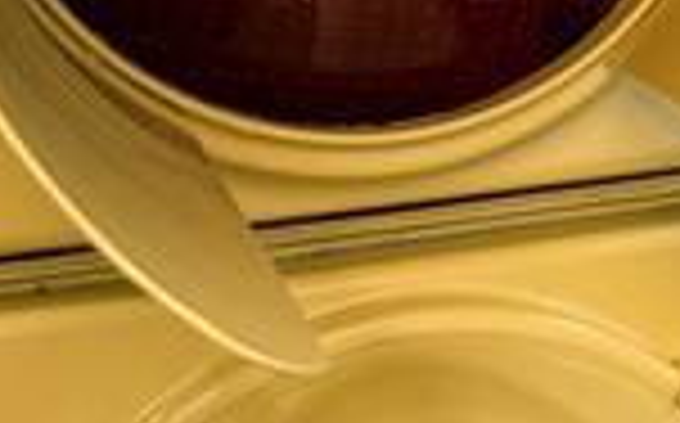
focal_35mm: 90
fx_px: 1666
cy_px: -328
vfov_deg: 13.1
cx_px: 538
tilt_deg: -7.8
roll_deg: -1.6
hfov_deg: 22.8
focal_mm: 6.76
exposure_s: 1/60
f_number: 1.78
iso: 640
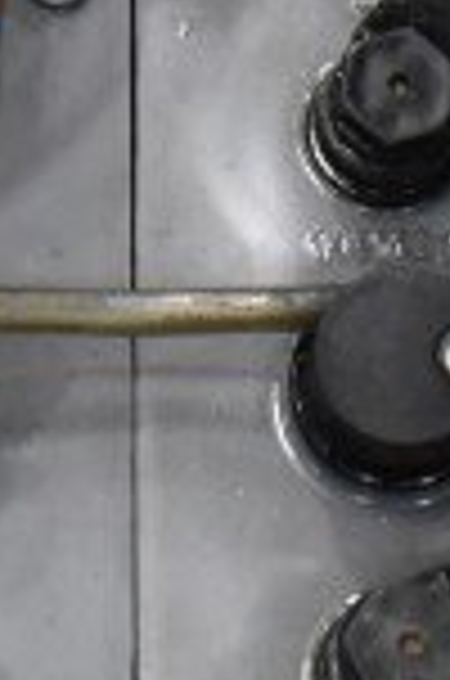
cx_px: 495
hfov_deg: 6.3
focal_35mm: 215
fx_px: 4050
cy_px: -545
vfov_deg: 9.2
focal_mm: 18
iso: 1600
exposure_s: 1/25
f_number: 4.5
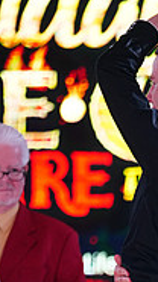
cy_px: 387
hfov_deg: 2.1
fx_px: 4310
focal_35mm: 576
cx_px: 248
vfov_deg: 3.7
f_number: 2.8
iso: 2000
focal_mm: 176
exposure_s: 1/500
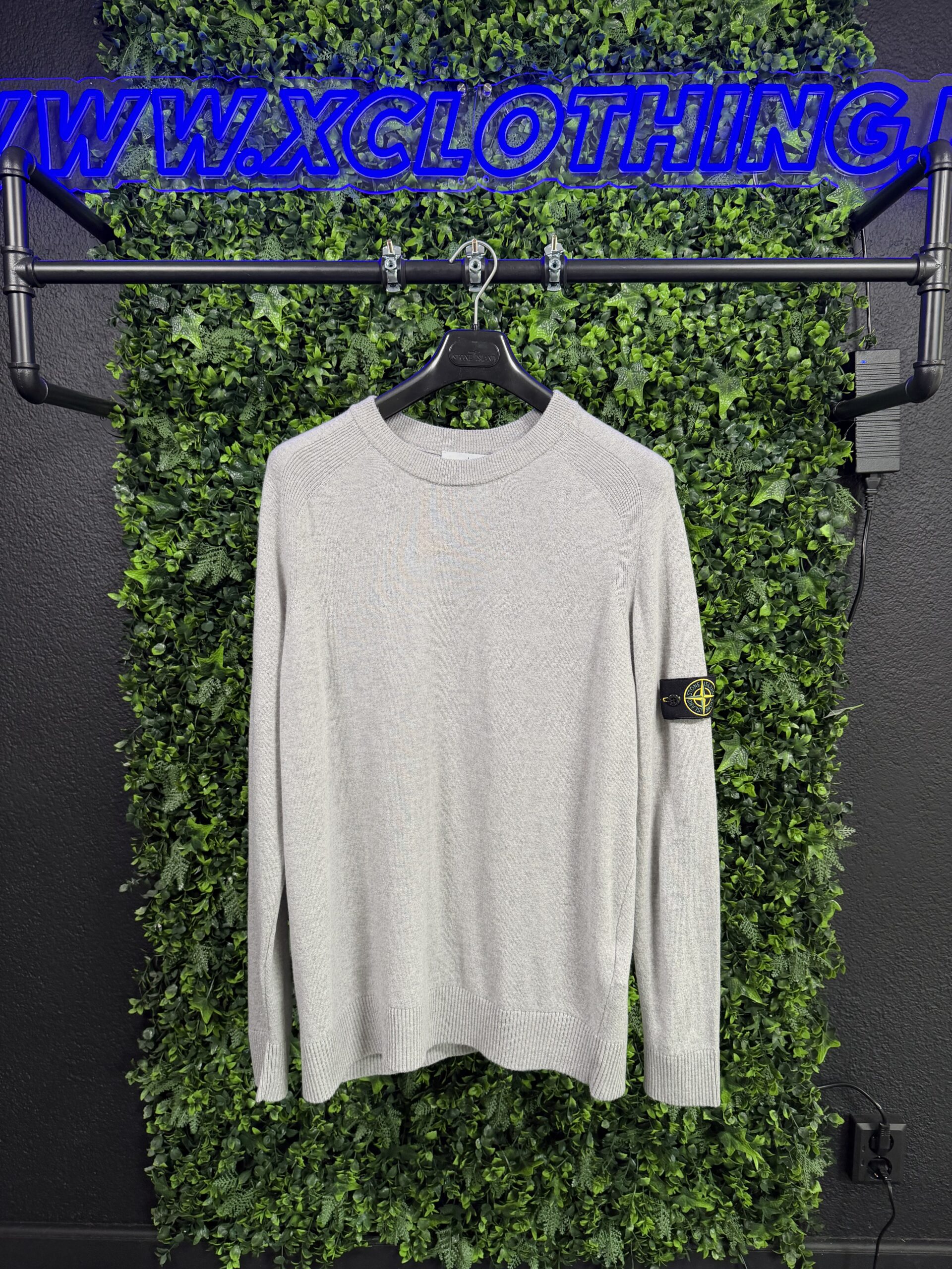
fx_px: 880
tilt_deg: -7.0
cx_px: 476
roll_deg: +0.2
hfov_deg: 56.8
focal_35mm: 24
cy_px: 634
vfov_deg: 71.6
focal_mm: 6.76
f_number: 1.78
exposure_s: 1/50
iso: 200
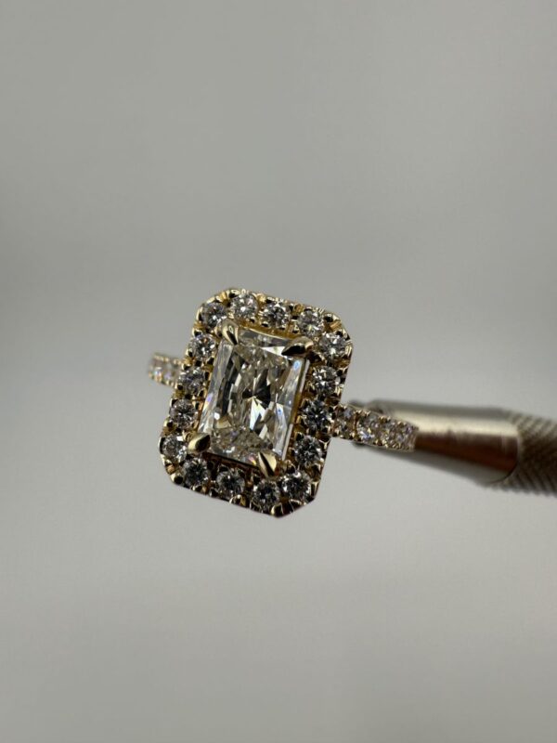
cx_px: 278
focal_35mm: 24
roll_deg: -3.6
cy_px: 372
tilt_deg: -36.8
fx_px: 515
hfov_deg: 56.8
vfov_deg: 71.6
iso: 40
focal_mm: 2.22
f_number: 2.2
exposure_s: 1/1976
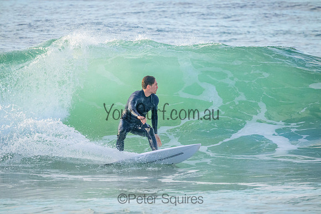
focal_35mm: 650
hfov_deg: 3.2
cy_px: 107
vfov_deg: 2.1
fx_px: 5797
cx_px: 160
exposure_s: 1/2000
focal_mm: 650
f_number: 11
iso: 6400
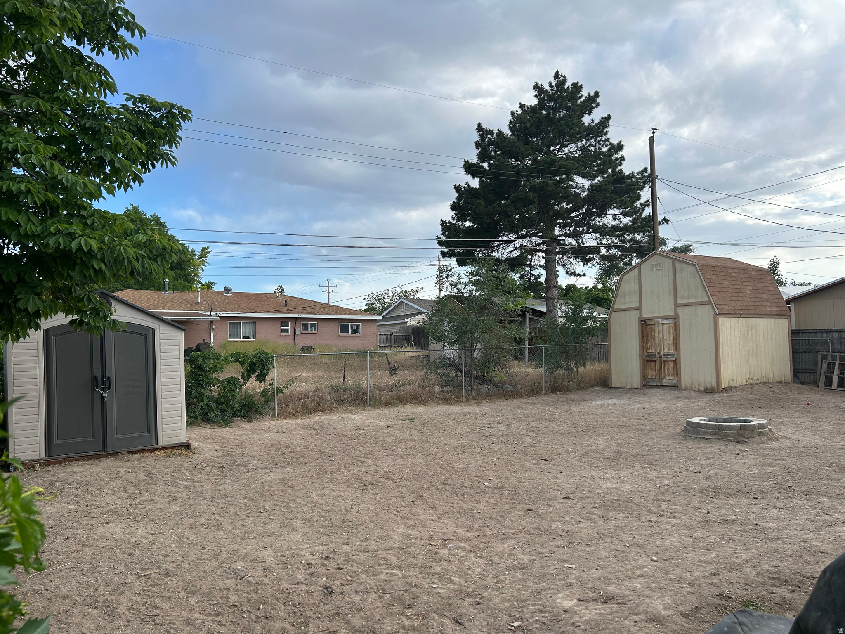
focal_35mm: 26
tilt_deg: +3.4
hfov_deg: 67.3
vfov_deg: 53.1
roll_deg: +1.1
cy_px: 317
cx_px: 422
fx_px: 635
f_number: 1.5
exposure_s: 1/1395
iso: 50
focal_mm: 5.7
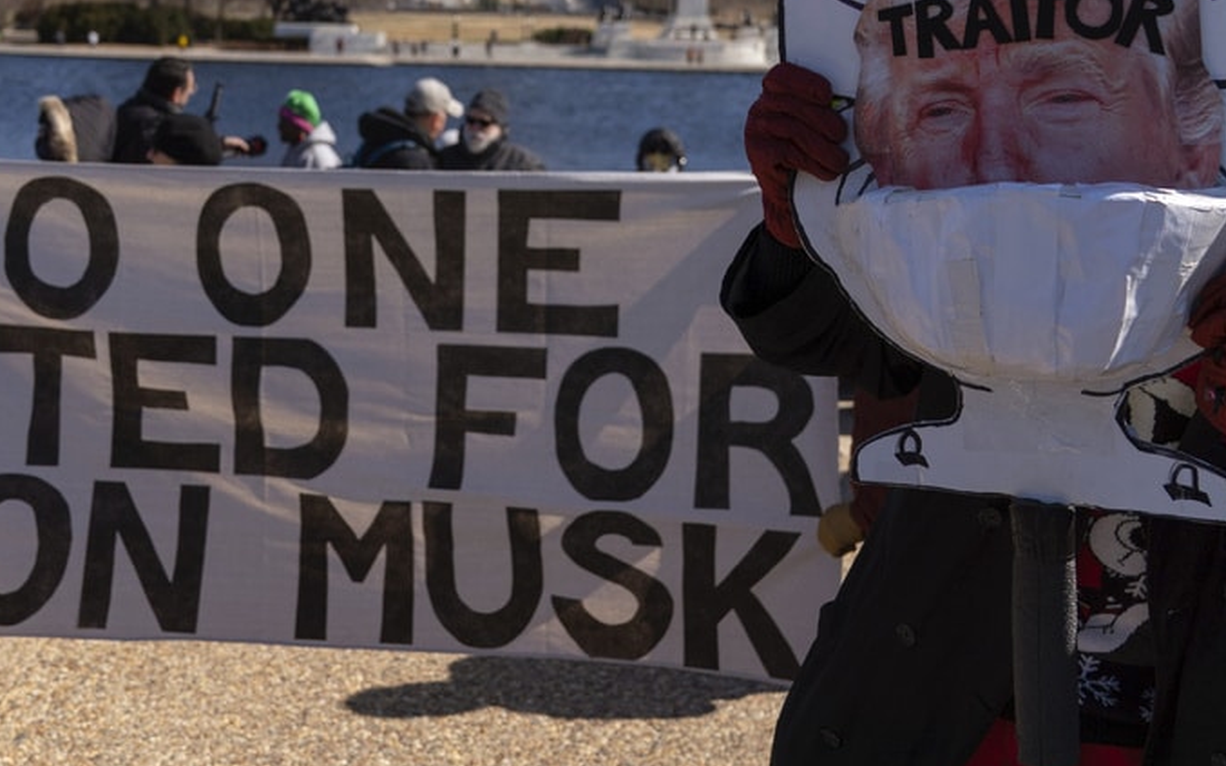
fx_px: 1236
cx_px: 502
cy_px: 184
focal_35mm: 37
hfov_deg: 52.5
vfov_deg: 33.7
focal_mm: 24
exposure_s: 1/4000
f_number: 3.2
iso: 100
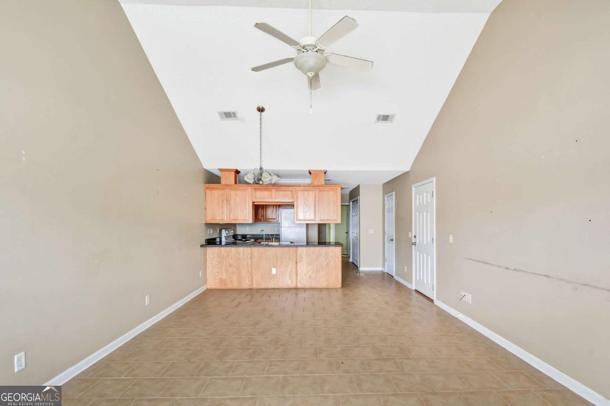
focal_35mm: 16
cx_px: 305
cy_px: 203
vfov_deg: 72.1
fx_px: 280
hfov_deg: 95.0
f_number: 8
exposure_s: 1/2.5
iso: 400
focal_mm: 11
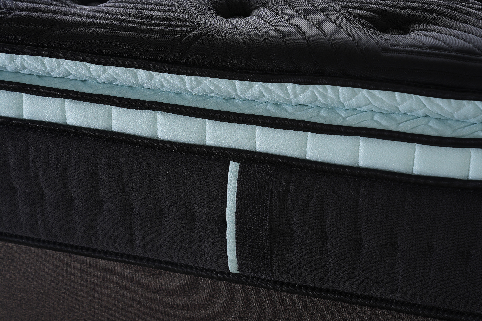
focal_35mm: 70
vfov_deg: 19.5
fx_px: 937
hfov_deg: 28.8
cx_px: 241
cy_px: 160
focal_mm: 70
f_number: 10
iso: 100
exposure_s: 1/125
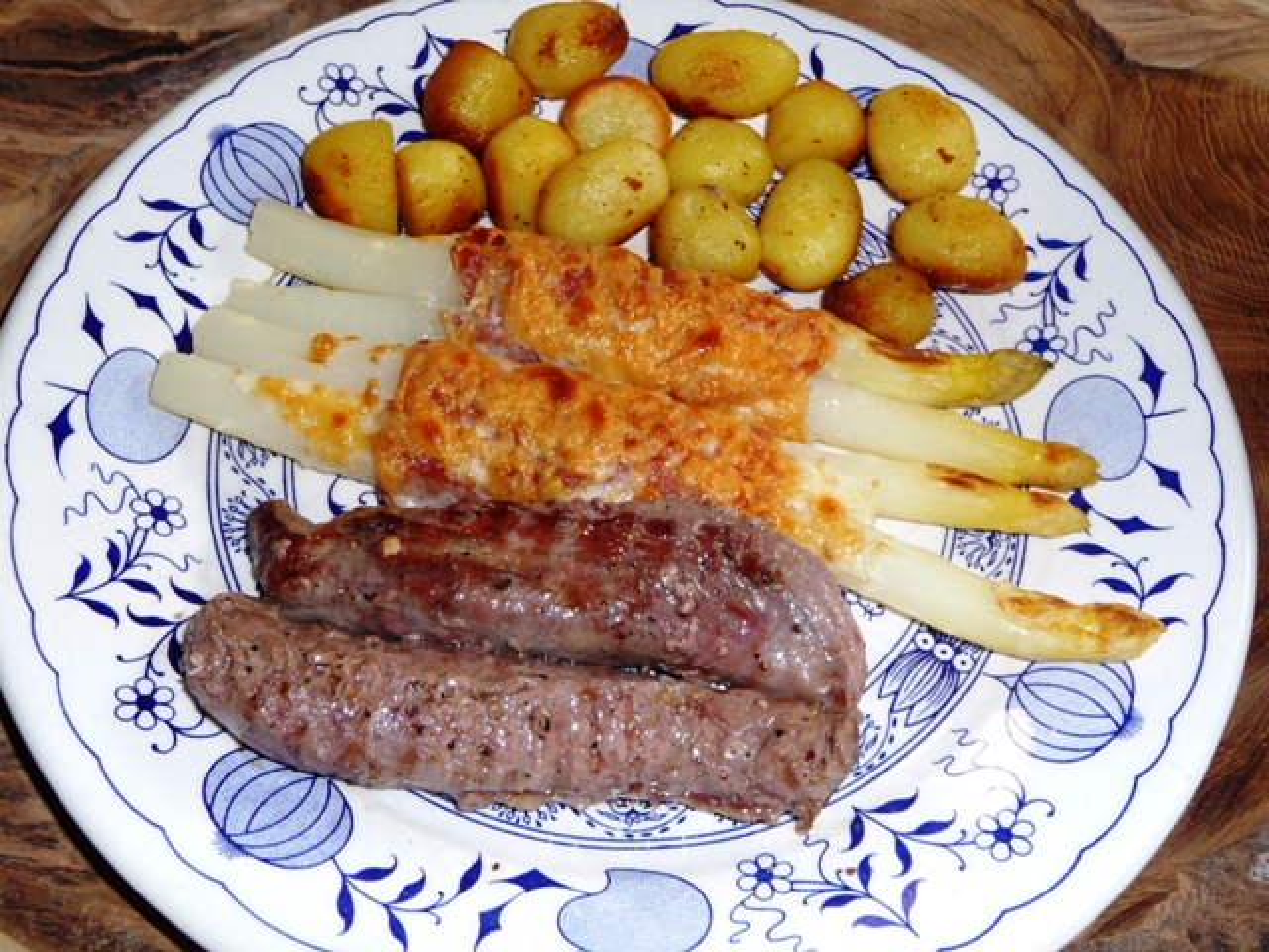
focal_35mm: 38
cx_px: 634
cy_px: 476
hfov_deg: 49.0
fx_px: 1393
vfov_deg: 37.7
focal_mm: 6.3
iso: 100
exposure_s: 1/30
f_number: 3.8
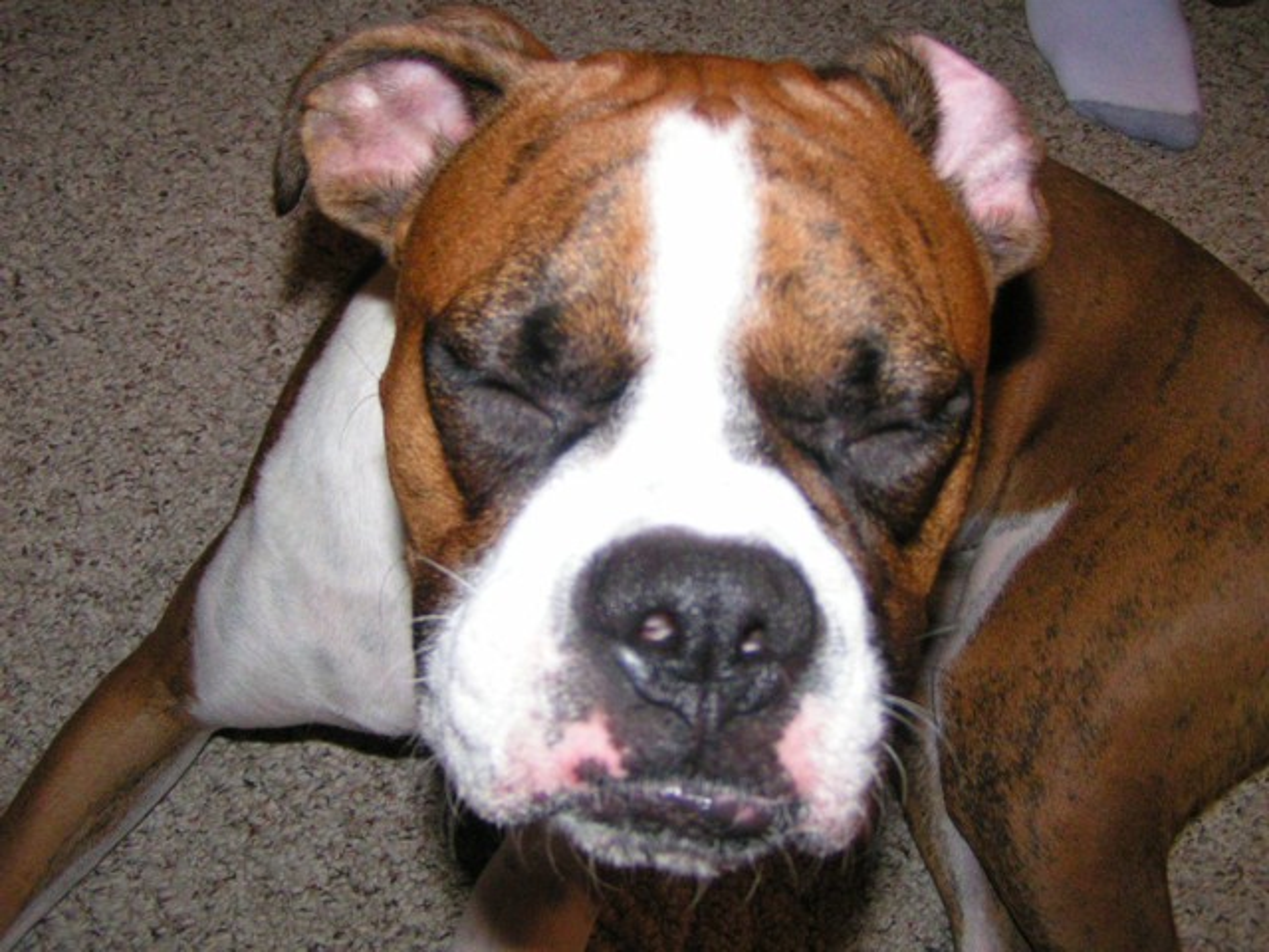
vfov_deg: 37.7
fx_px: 1393
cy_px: 476
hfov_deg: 49.0
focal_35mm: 38
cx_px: 634
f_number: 2.8
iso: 200
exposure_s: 1/40
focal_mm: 5.8
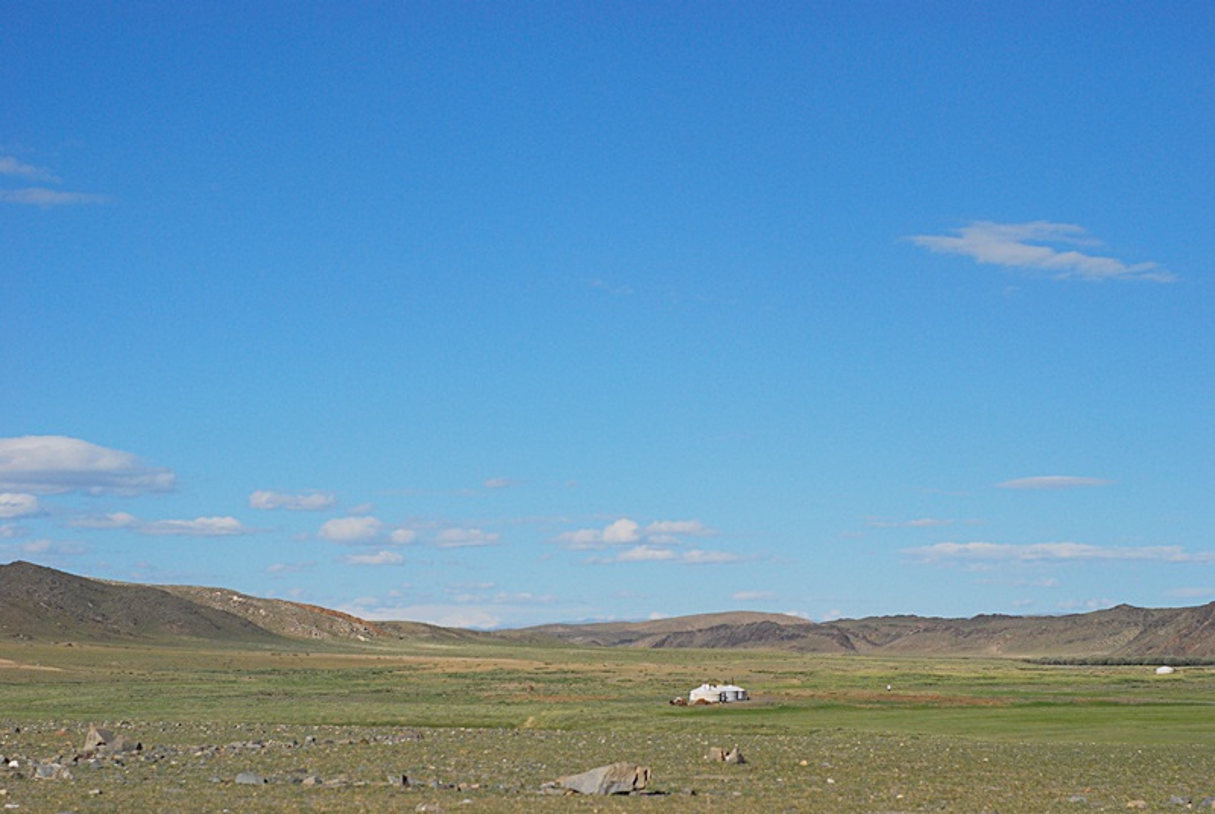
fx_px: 2535
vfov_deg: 18.2
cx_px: 608
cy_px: 407
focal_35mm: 75
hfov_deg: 27.0
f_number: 5.6
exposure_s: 1/4000
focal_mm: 50
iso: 400
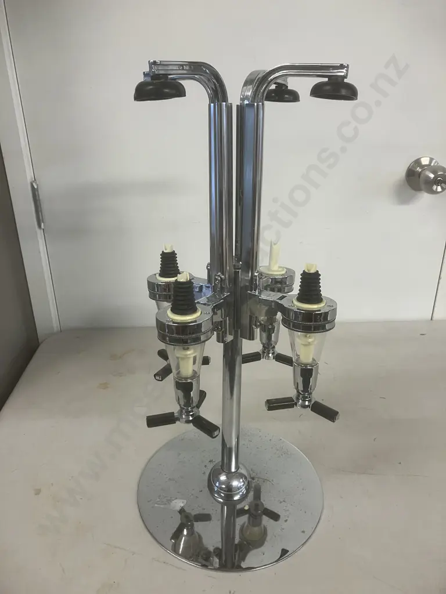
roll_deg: +0.0
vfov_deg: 63.4
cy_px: 297
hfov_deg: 49.7
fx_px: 481
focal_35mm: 28
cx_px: 223
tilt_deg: -24.6
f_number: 1.8
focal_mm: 3.99
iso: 100
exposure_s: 1/50
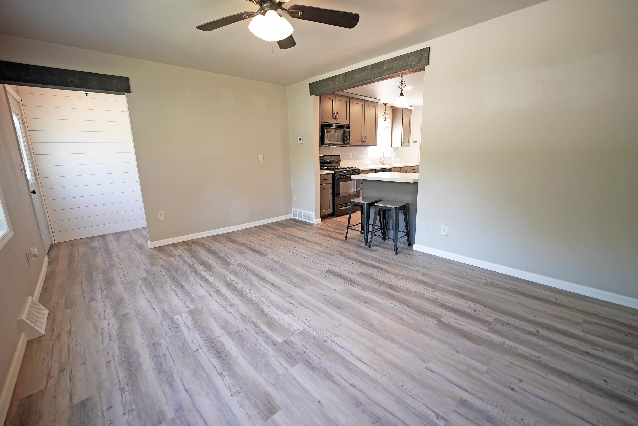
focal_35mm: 15
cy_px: 213
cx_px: 319
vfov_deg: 78.9
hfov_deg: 101.9
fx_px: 259
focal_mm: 14.6
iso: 320
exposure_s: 1/30
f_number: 2.8
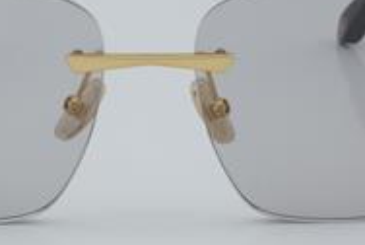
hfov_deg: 11.7
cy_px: 76
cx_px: 148
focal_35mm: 175
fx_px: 1778
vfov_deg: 7.9
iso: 100
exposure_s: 1/4
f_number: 32
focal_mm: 55
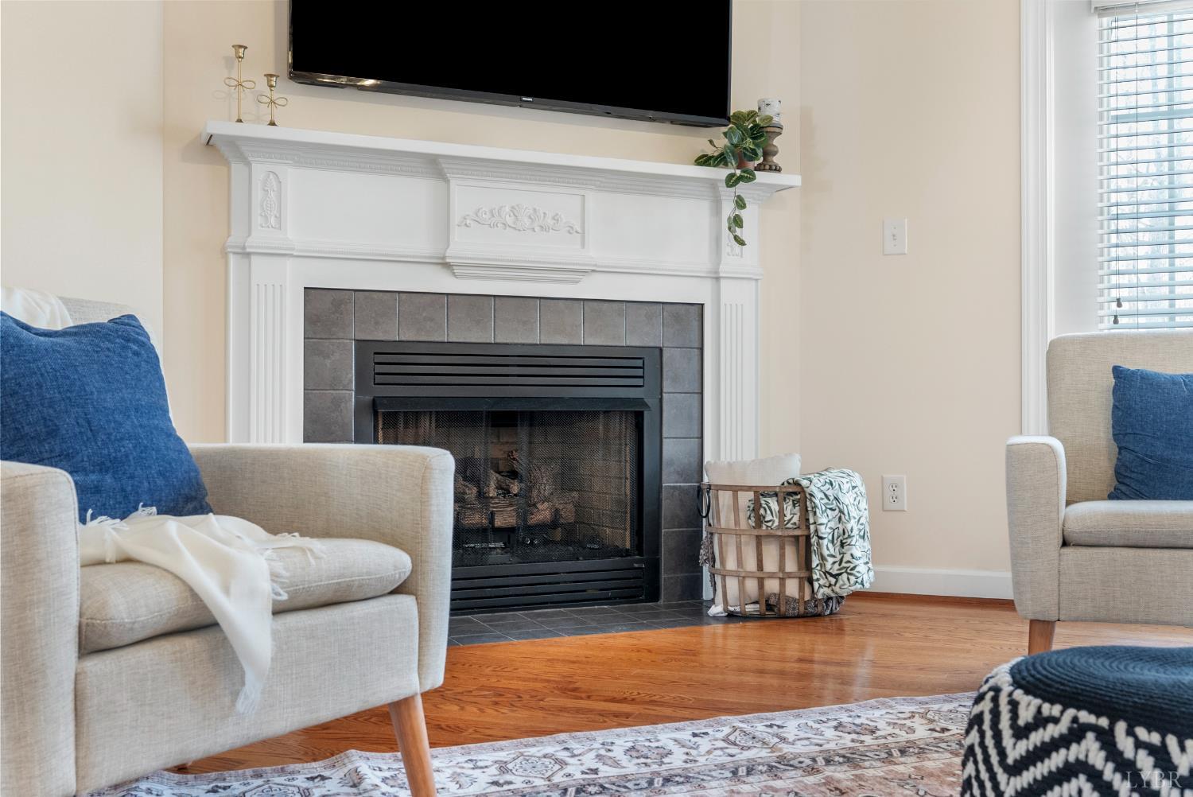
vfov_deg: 37.9
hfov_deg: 54.4
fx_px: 1160
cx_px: 596
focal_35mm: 35
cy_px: 398
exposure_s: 1/2.5
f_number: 8
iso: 1250
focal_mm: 35
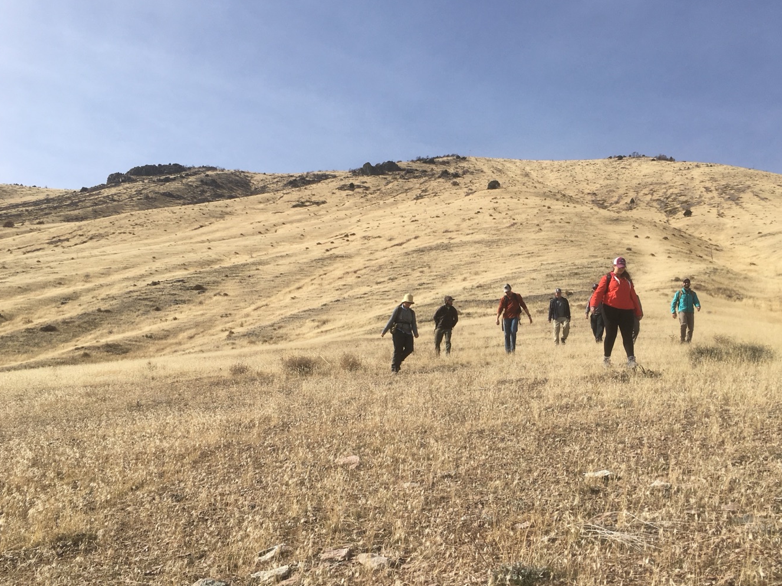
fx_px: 791
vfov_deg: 40.6
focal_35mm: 35
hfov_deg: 52.5
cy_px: 324
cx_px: 446
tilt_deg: +15.8
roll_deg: -4.0
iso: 25
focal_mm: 4.15
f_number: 2.2
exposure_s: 1/2137
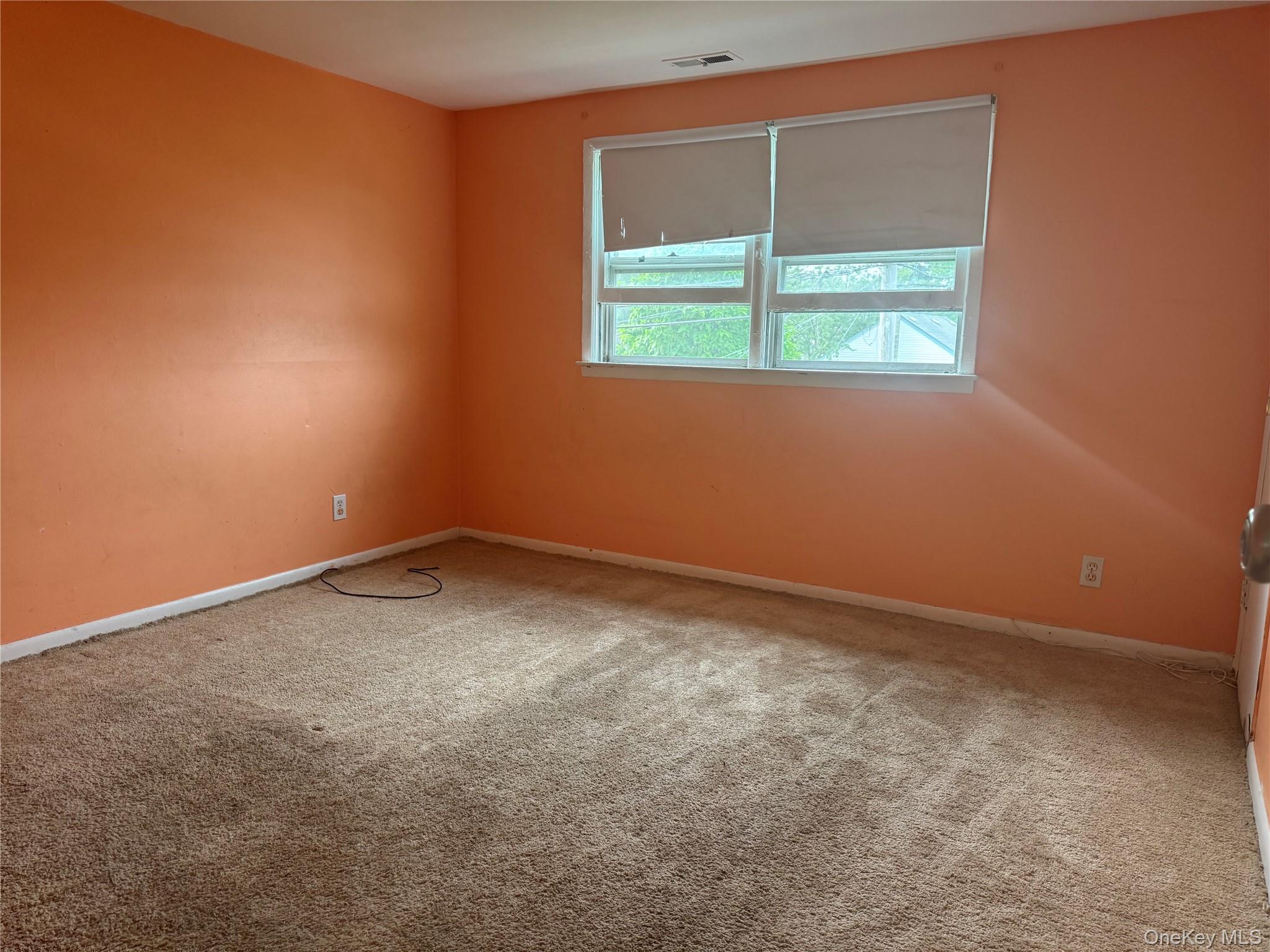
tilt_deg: -9.6
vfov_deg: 56.8
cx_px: 635
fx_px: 881
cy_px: 476
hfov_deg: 71.6
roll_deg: -1.1
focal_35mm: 24
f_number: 1.78
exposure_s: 1/120
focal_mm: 6.76
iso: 200
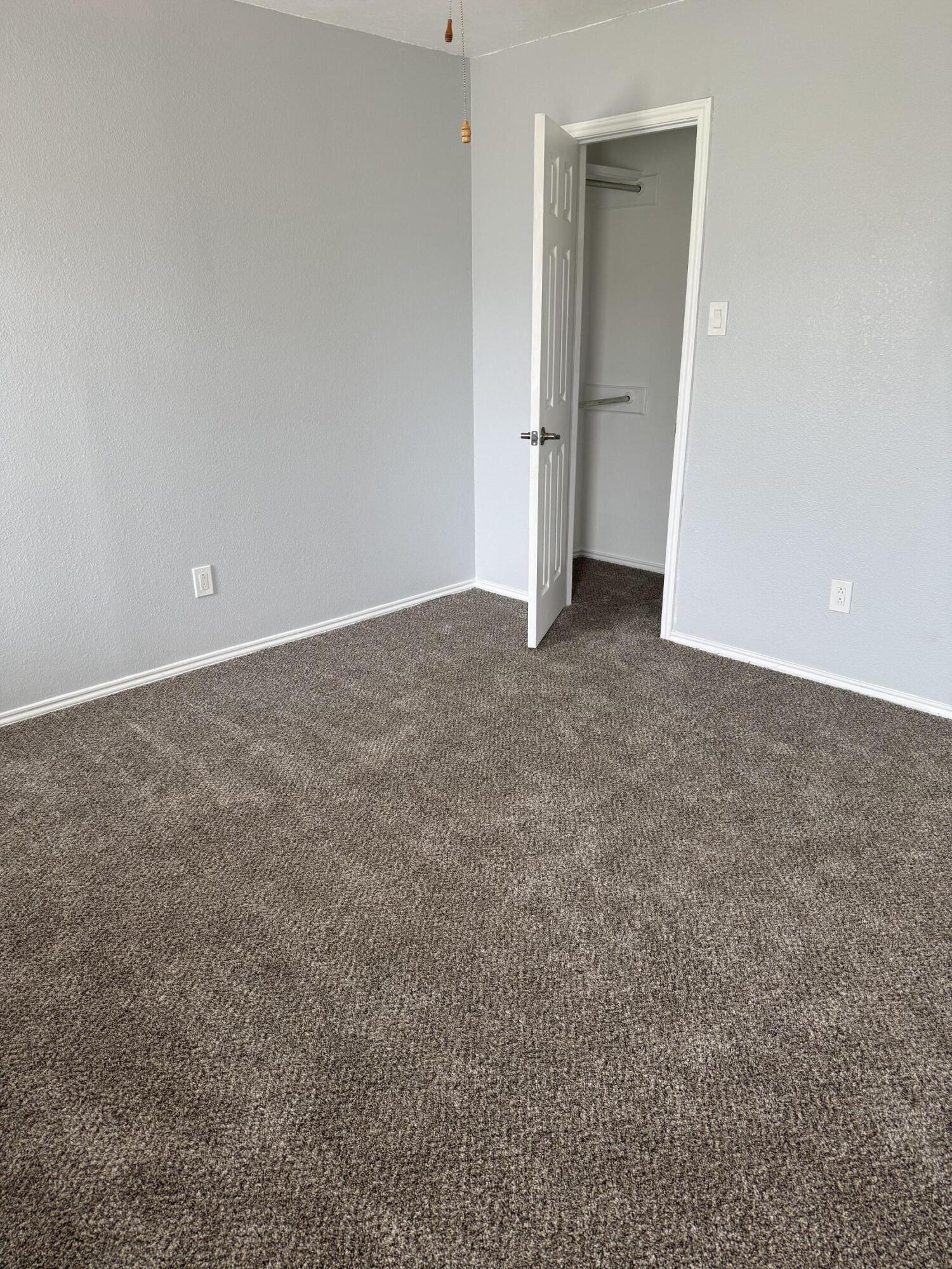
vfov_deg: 71.6
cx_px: 476
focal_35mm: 24
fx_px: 880
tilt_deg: -18.5
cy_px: 634
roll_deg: +0.8
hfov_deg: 56.8
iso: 125
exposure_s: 1/120
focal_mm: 6.76
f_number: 1.78
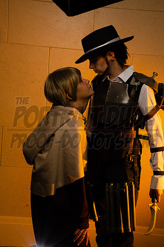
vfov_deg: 32.0
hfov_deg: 21.5
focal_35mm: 63
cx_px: 82
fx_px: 432
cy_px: 124
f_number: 16
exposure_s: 1/180
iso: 200
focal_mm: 42
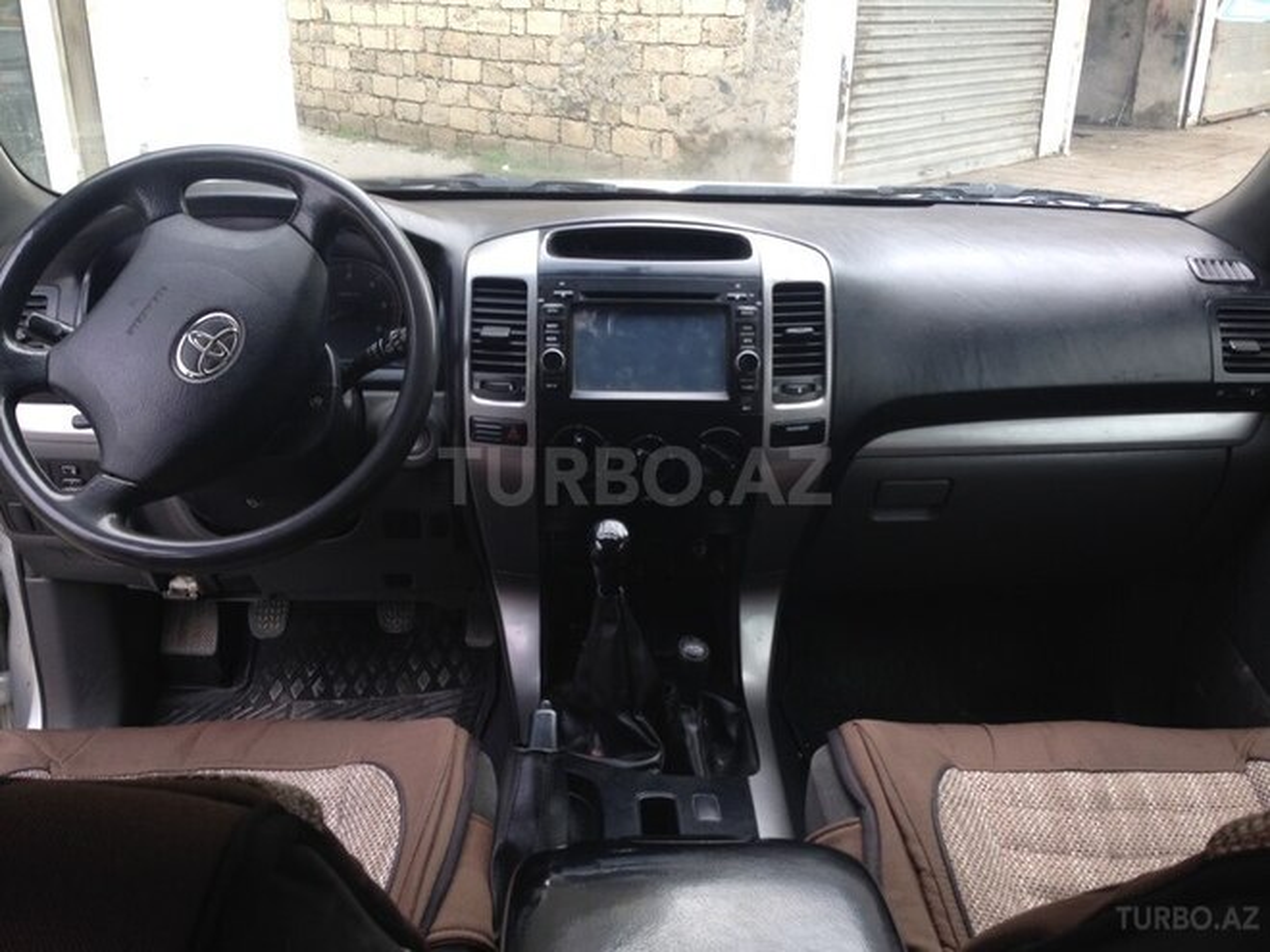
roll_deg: +1.3
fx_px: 1211
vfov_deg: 42.9
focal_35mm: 33
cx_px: 635
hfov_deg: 55.4
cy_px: 476
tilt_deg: -19.1
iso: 50
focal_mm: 4.12
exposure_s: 1/30
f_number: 2.4
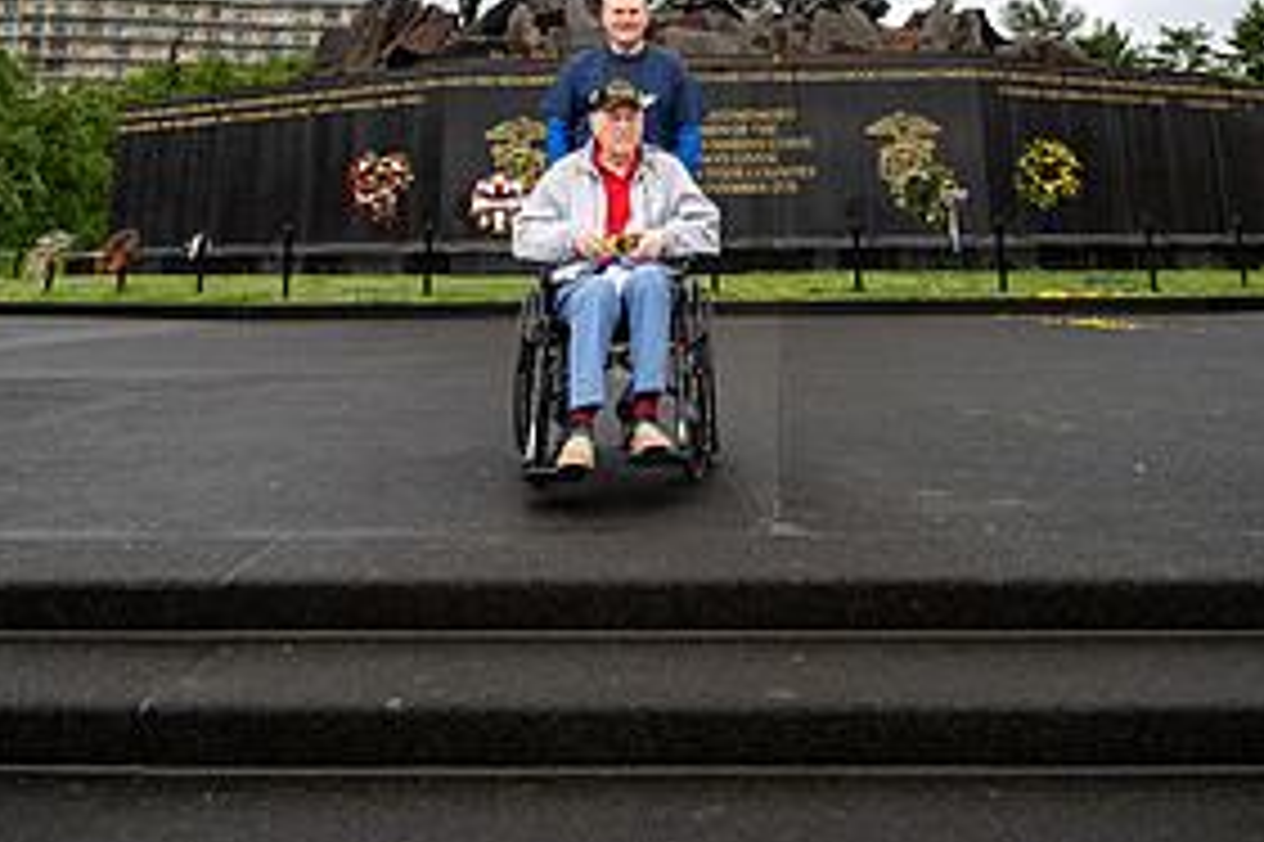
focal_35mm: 40
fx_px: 1404
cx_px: 654
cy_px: -162
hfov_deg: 48.5
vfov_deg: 29.0
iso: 160
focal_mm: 25
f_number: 6.3
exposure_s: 1/100
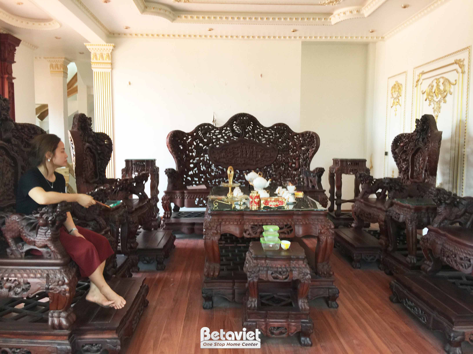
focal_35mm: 29
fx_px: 396
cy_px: 177
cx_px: 236
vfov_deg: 48.2
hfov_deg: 61.7
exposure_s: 1/33
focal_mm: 4.15
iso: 40
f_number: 2.2
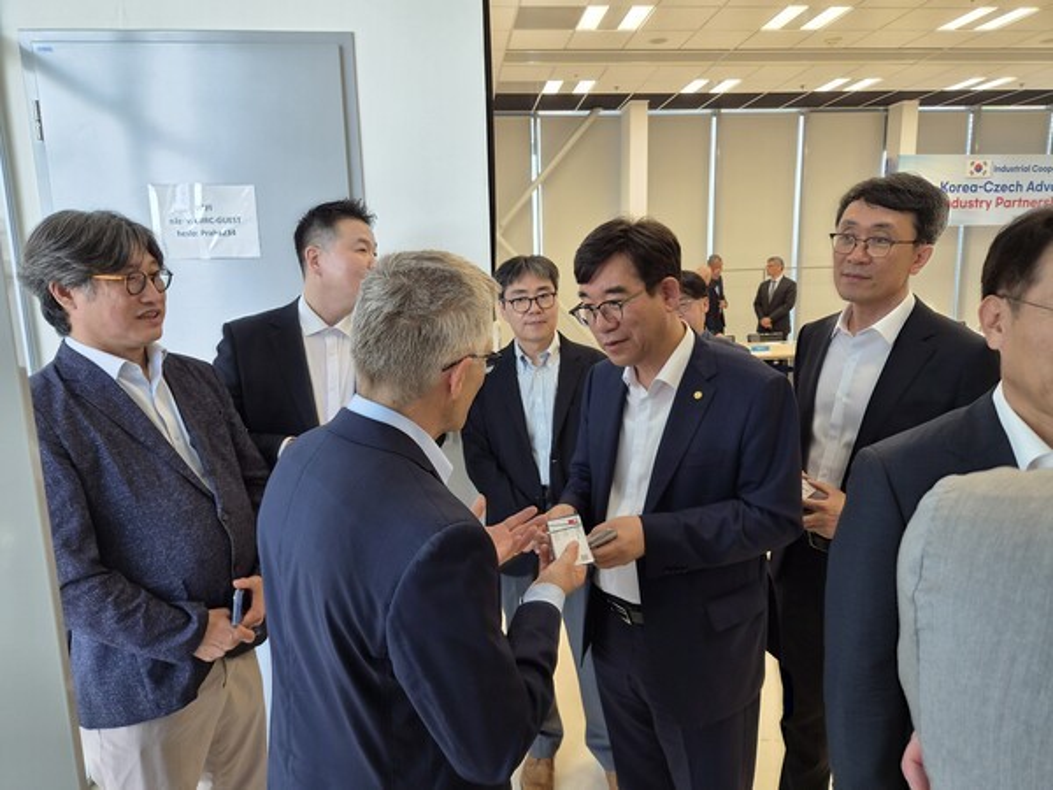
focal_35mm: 23
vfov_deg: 58.9
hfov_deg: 73.9
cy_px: 395
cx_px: 526
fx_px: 700
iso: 32
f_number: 1.8
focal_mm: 5.4
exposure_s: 1/60
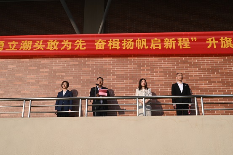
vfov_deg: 27.0
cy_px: 78
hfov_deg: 39.6
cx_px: 116
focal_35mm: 50
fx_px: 324
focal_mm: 50
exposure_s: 1/1000
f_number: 16
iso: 1600
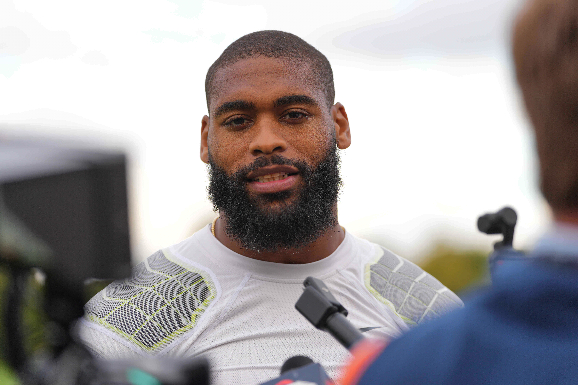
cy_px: 192
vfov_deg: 11.1
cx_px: 289
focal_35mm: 123
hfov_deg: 16.7
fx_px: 1975
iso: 200
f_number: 2.8
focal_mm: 123
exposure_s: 1/800
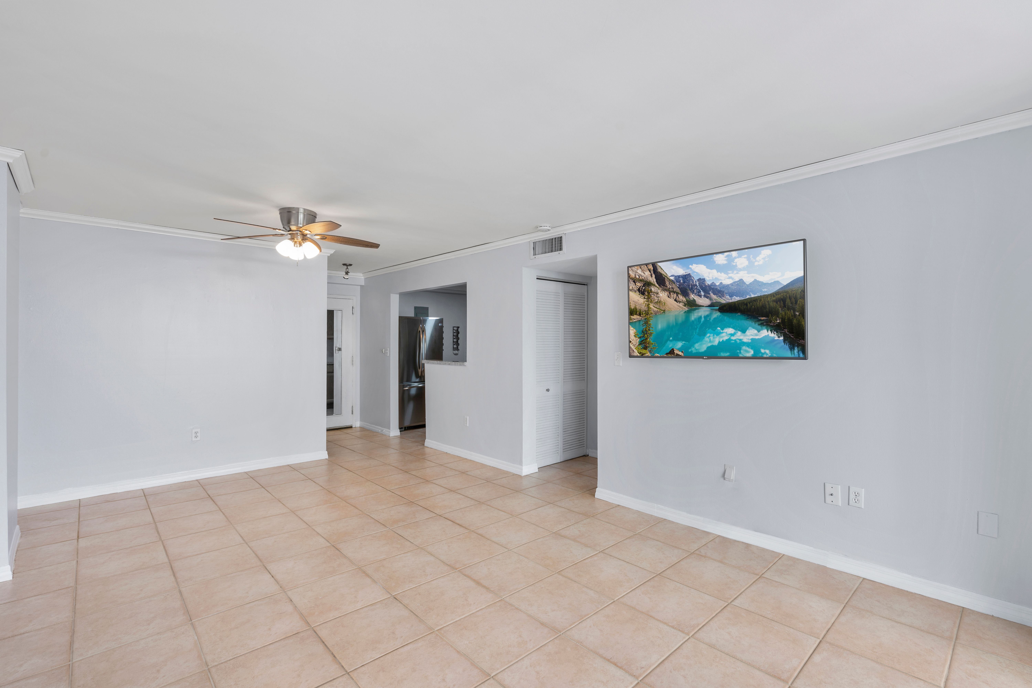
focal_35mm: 16
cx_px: 516
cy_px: 344
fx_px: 459
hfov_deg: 96.7
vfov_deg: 73.7
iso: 100
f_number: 9
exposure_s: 1/1.25
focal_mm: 16
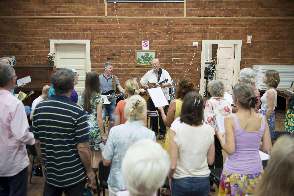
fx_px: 286
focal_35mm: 35
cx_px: 147
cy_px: 98
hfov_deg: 54.4
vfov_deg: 37.9
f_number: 3.2
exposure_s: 1/125
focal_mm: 35
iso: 1400
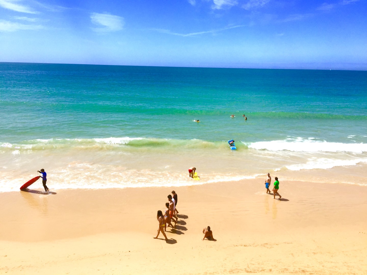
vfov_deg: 48.2
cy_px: 138
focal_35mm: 29
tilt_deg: -12.5
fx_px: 307
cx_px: 184
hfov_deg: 61.7
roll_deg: -2.9
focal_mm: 4.15
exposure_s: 1/3968
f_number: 2.2
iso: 32
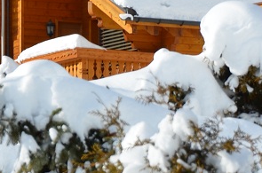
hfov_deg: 3.5
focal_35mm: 593
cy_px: -85
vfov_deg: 2.3
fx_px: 4303
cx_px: -55
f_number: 9
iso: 100
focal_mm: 105
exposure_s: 1/320
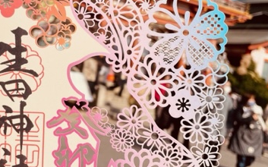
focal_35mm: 50
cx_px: 68
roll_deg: -8.8
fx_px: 365
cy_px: 49
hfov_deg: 39.3
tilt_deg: +2.2
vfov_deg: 25.6
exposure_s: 1/3300
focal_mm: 4.2
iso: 32
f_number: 1.6
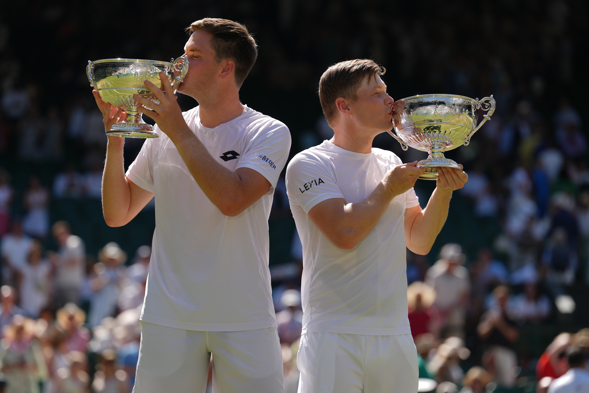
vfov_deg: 9.1
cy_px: 196
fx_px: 2454
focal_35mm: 150
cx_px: 294
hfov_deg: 13.7
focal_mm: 150
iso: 80
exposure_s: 1/1000
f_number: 2.8
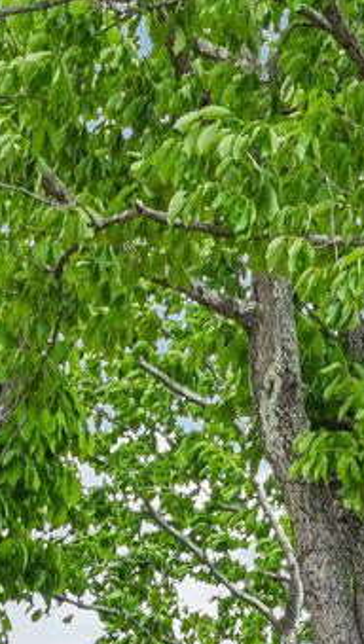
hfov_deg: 5.8
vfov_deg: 10.7
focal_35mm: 189
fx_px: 3233
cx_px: 1261
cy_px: 1139
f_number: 8
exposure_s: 1/500
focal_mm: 30
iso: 800
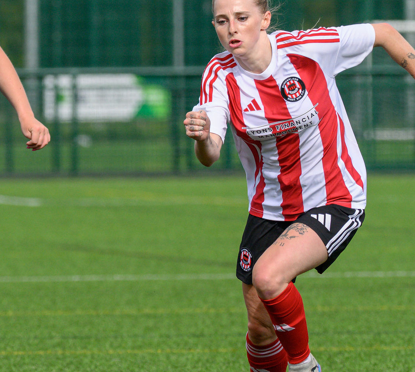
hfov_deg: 2.5
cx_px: 268
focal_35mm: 730
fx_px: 9399
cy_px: 83
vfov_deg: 2.3
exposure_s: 1/1600
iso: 360
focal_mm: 210
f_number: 5
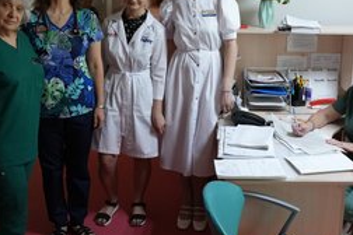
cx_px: 185
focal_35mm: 46
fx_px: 451
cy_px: 83
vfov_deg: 29.1
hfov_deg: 42.7
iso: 6400
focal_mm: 29
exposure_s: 1/160
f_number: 4
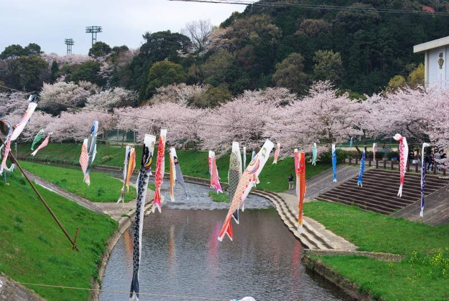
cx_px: 224
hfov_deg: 27.0
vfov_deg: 18.2
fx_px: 937
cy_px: 150
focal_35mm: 75
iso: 100
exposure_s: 1/160
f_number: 8
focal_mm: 50
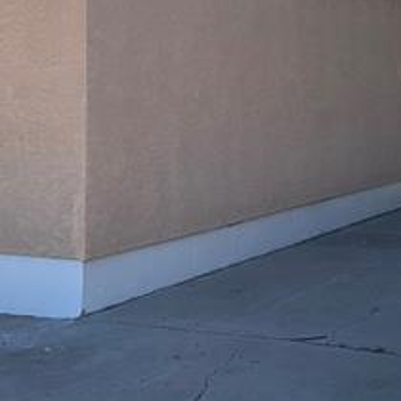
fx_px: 1022
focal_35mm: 78
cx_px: 336
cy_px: 85
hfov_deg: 21.8
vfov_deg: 21.9
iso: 25
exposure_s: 1/1015
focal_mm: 3
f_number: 1.8
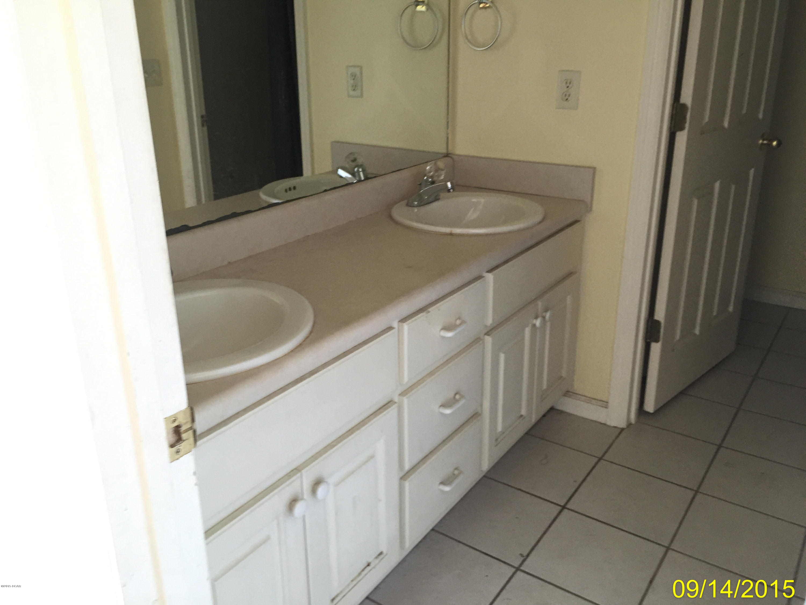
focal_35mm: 29
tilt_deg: -19.7
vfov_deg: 48.2
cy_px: 302
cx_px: 403
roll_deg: -0.1
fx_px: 675
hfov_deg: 61.7
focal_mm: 4.15
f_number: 2.2
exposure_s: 1/30
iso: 200
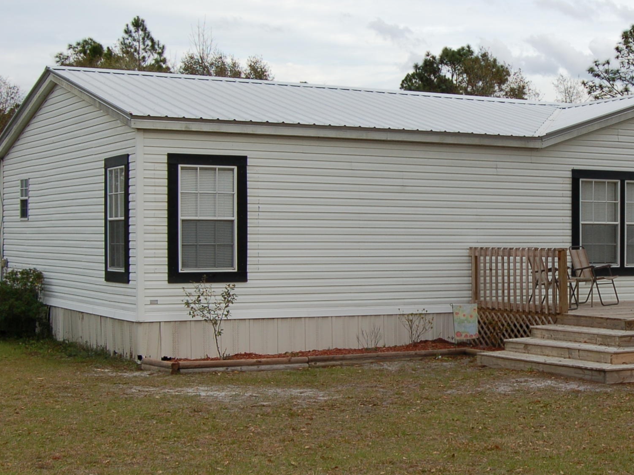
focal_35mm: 69
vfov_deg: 21.3
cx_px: 545
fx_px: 1264
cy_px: 257
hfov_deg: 27.4
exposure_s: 1/250
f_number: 8
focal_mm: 24
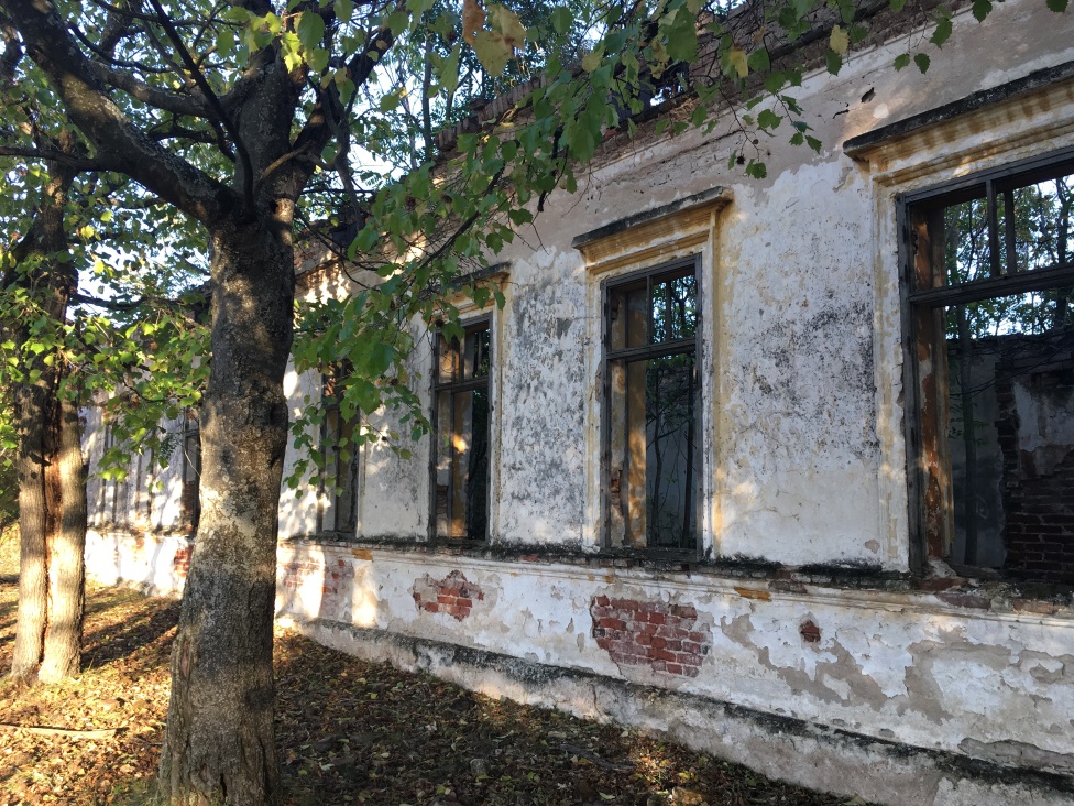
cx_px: 537
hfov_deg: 61.7
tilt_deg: +7.3
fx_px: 900
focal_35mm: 29
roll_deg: -1.7
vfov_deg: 48.2
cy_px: 403
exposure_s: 1/100
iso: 32
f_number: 2.2
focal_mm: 4.15
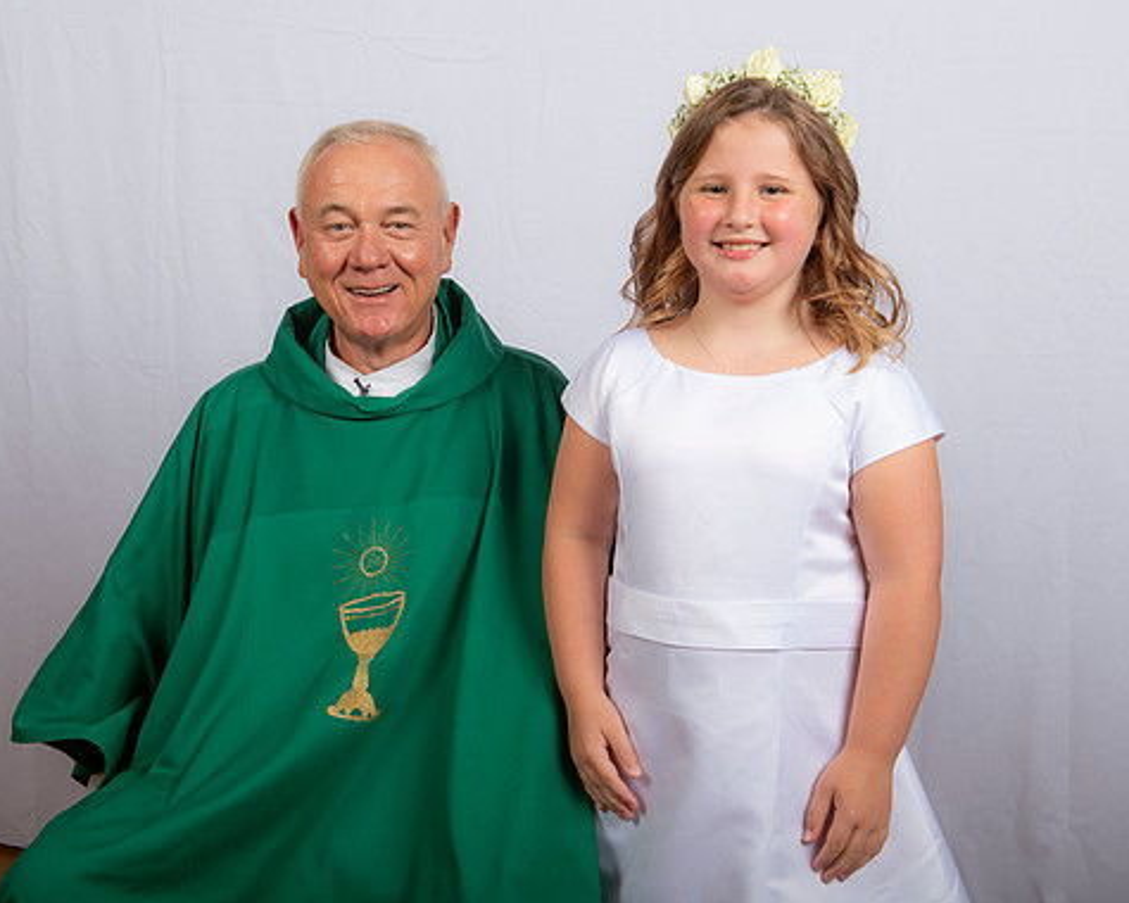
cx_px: 490
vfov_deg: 27.6
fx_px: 1838
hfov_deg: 34.1
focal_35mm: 55
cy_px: 452
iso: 320
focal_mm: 48
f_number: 8
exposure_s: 1/200
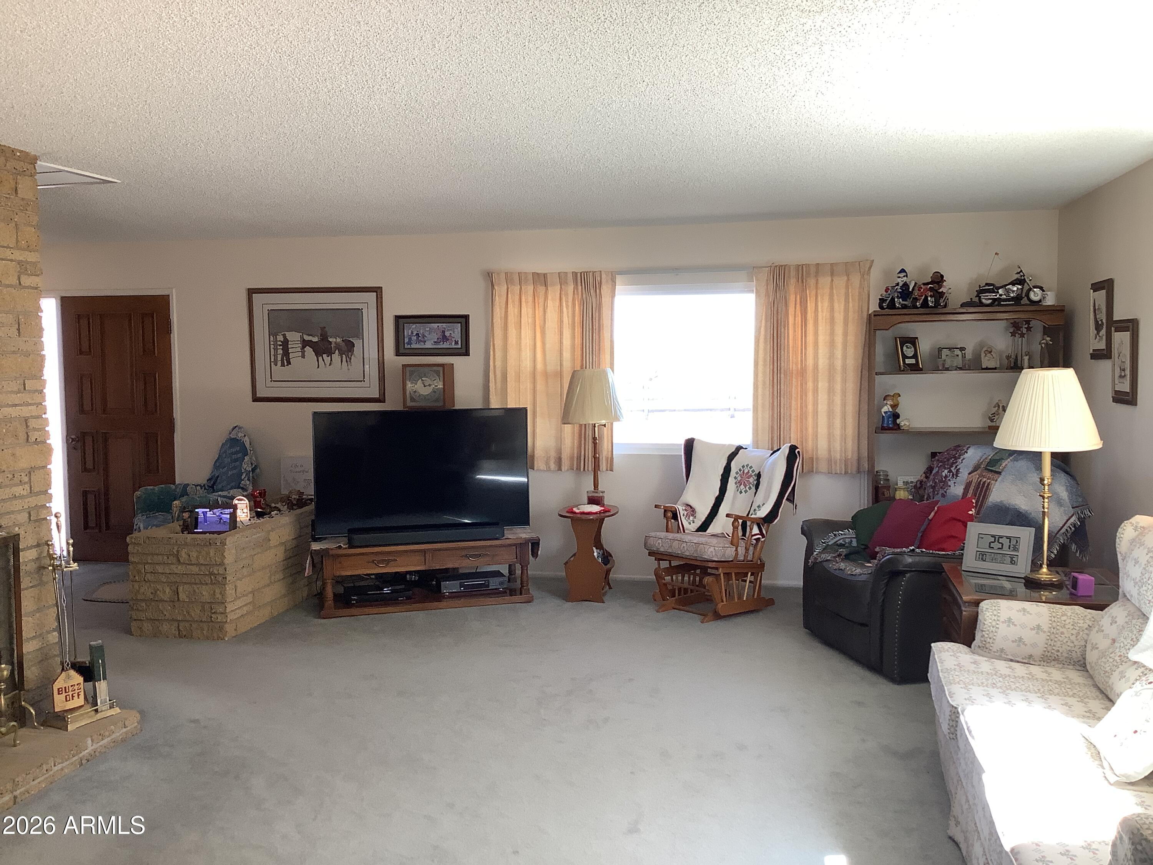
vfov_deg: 45.4
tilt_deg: -6.0
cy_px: 432
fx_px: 1033
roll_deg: +0.6
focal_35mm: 31
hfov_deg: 58.4
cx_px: 576
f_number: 2.4
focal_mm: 3.3
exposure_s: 1/60
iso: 64
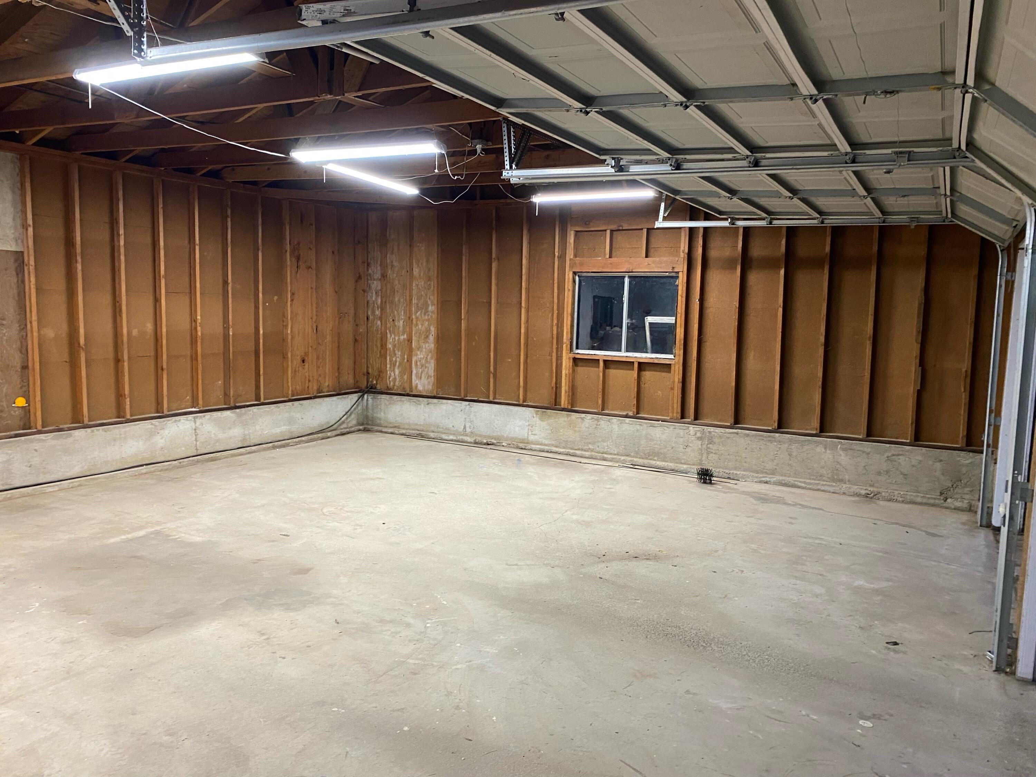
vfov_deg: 53.1
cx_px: 518
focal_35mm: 26
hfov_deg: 67.3
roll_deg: -1.6
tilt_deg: -3.2
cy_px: 388
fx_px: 778
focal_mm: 4.25
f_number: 1.8
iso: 200
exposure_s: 1/60
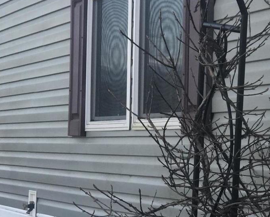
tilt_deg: -1.8
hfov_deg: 11.7
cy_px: 181
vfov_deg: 9.3
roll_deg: -1.4
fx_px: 1319
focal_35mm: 165
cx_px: 145
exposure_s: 1/220
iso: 20
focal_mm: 6.6
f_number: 2.8
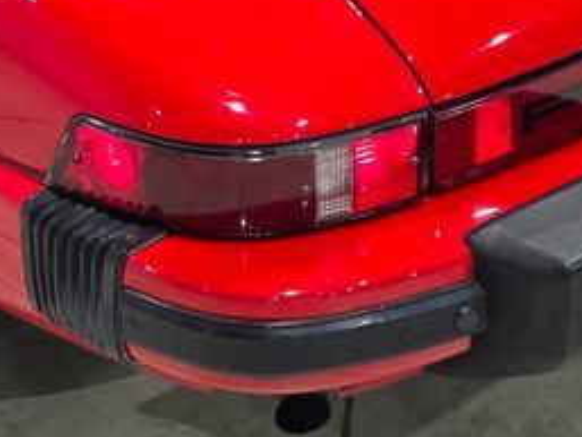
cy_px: -70
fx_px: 2893
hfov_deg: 11.5
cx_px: 417
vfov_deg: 8.6
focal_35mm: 172
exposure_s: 1/120
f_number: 2.4
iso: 250
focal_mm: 7.9
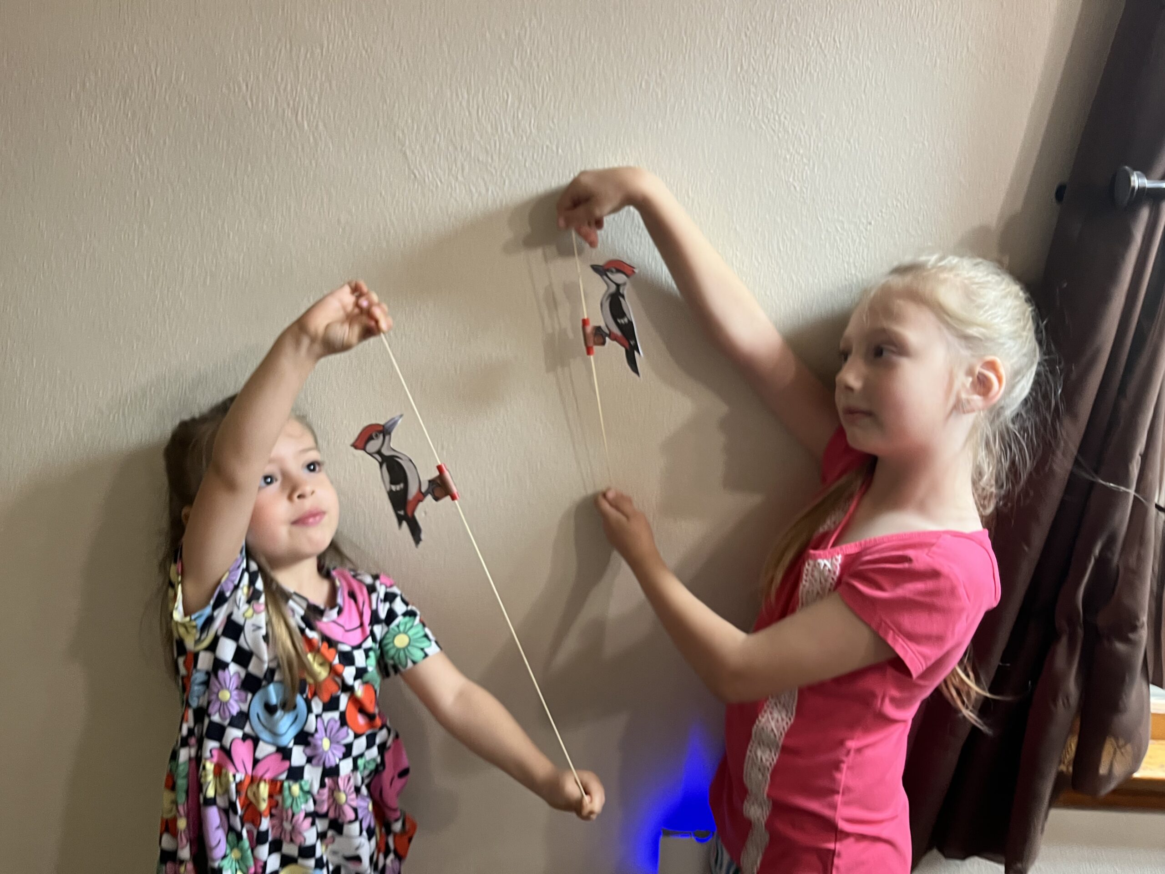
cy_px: 437
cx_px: 582
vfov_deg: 53.1
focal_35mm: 26
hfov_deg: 67.3
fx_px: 875
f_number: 1.6
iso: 200
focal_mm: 5.1
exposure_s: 1/60
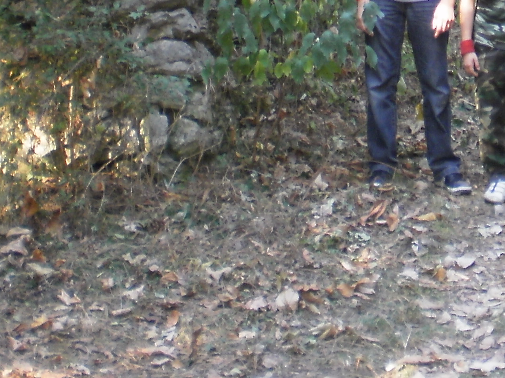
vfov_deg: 12.1
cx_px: 470
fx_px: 1721
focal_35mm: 118
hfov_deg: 16.4
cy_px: -159
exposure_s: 1/20
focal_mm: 6.3
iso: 125
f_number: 3.1
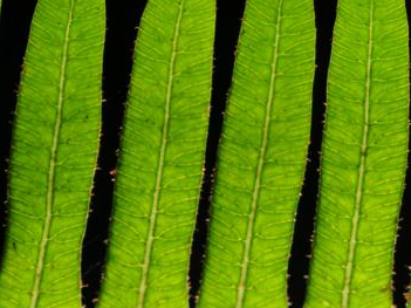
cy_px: 128
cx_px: 177
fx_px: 1757
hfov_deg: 13.3
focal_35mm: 148
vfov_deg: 10.0
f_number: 11
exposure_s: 1/60
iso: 200
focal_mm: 60
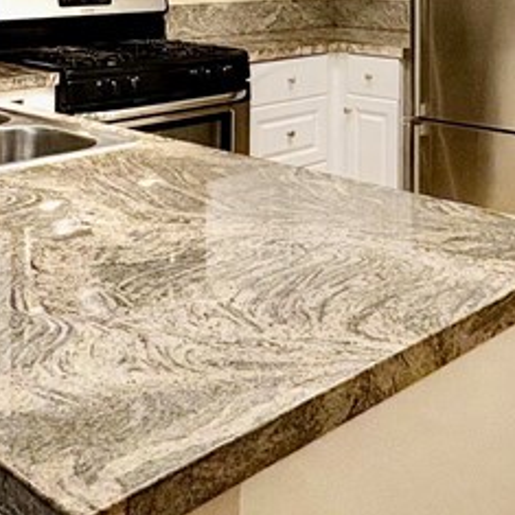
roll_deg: +0.3
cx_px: 432
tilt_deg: +2.0
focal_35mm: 54
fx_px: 909
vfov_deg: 28.2
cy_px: -79
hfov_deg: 30.6
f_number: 2.2
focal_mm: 2.22
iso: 200
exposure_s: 1/120
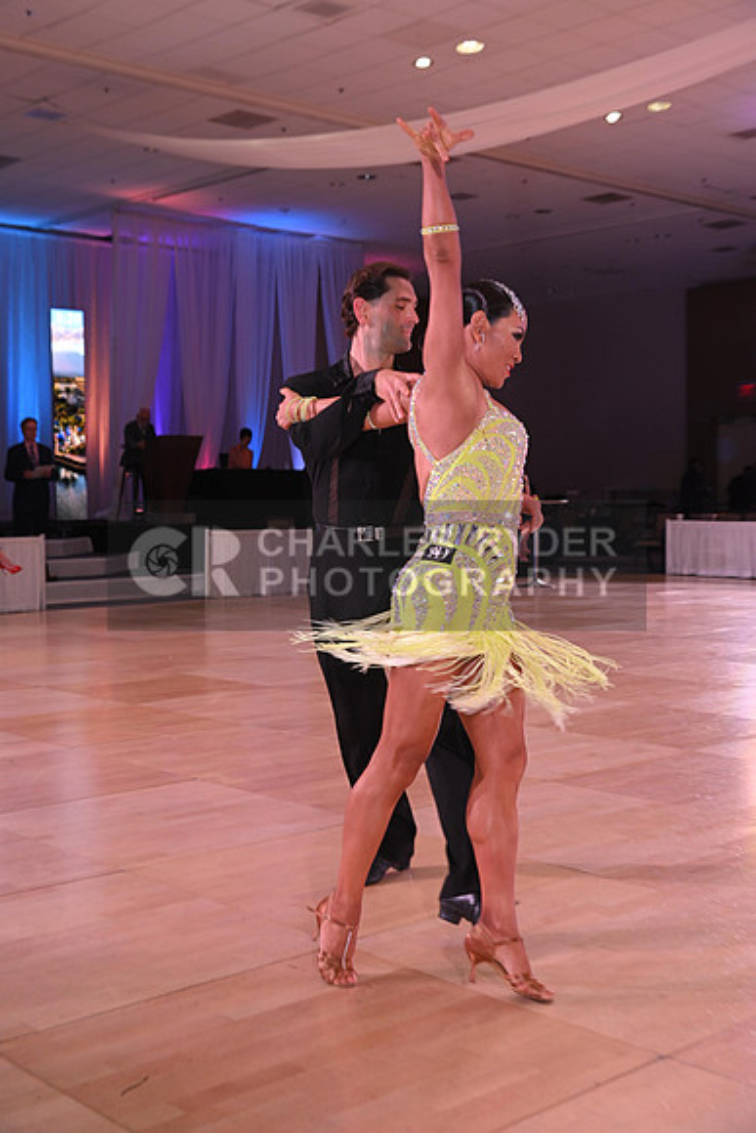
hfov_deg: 30.5
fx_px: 1385
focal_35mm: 44
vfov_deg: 44.5
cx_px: 378
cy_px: 566
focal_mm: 44
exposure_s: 1/200
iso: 1000
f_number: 5.6
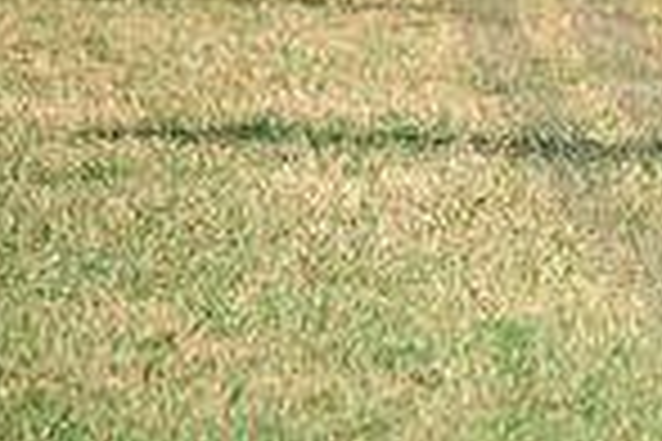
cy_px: -268
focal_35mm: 790
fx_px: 14526
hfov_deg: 2.6
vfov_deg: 1.7
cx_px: 1202
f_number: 5
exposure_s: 1/1600
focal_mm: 200
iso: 250
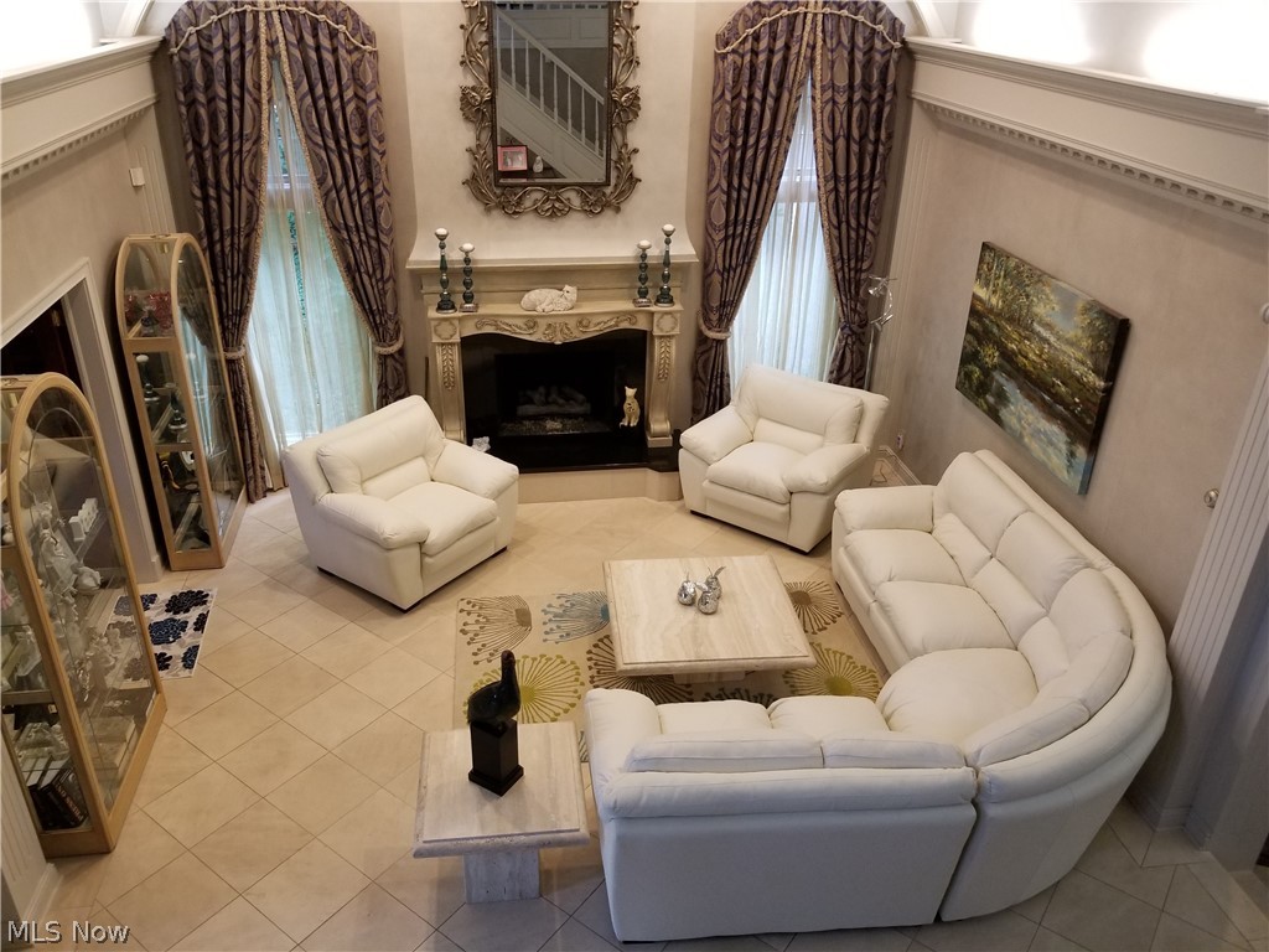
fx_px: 953
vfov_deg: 53.1
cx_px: 634
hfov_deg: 67.3
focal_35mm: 26
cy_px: 476
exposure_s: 1/30
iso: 160
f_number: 1.7
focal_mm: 4.25
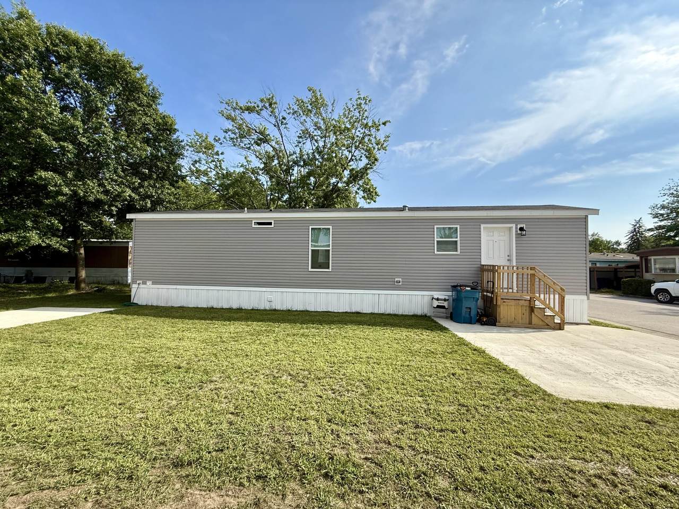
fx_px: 275
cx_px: 340
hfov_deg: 102.1
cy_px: 254
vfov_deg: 85.7
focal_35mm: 14
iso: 50
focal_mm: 2.22
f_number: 2.2
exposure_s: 1/1745
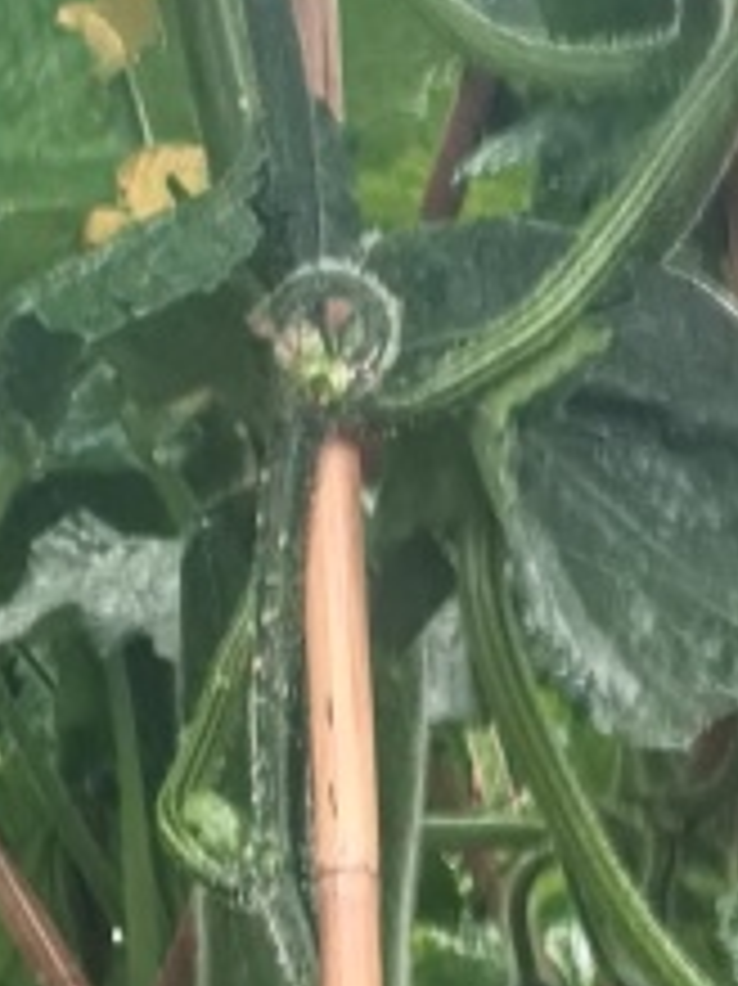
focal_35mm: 395
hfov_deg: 3.7
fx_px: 11239
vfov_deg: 5.0
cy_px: 1551
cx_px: 1606
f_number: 2.4
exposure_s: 1/100
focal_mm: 8.1
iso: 64
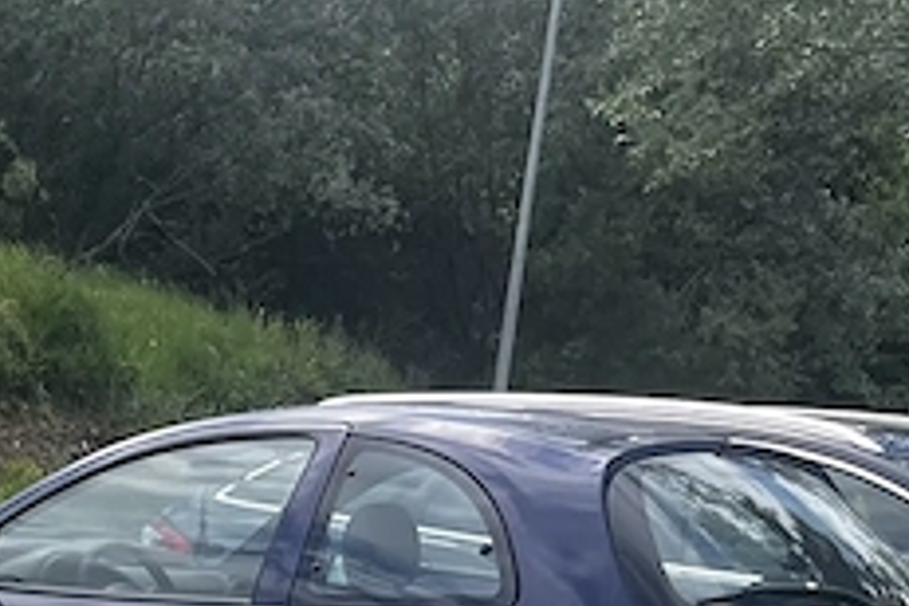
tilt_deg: -13.9
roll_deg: -2.6
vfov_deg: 11.1
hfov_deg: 15.8
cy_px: 1019
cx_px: -523
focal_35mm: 117
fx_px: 2954
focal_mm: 5.1
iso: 50
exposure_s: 1/1647
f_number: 1.6
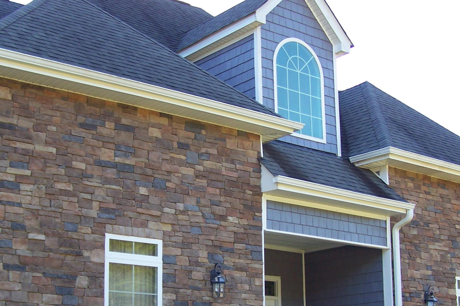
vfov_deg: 21.0
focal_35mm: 64
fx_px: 818
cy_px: 250
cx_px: 219
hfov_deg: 31.4
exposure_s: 1/125
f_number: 2.8
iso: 64
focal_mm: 6.3
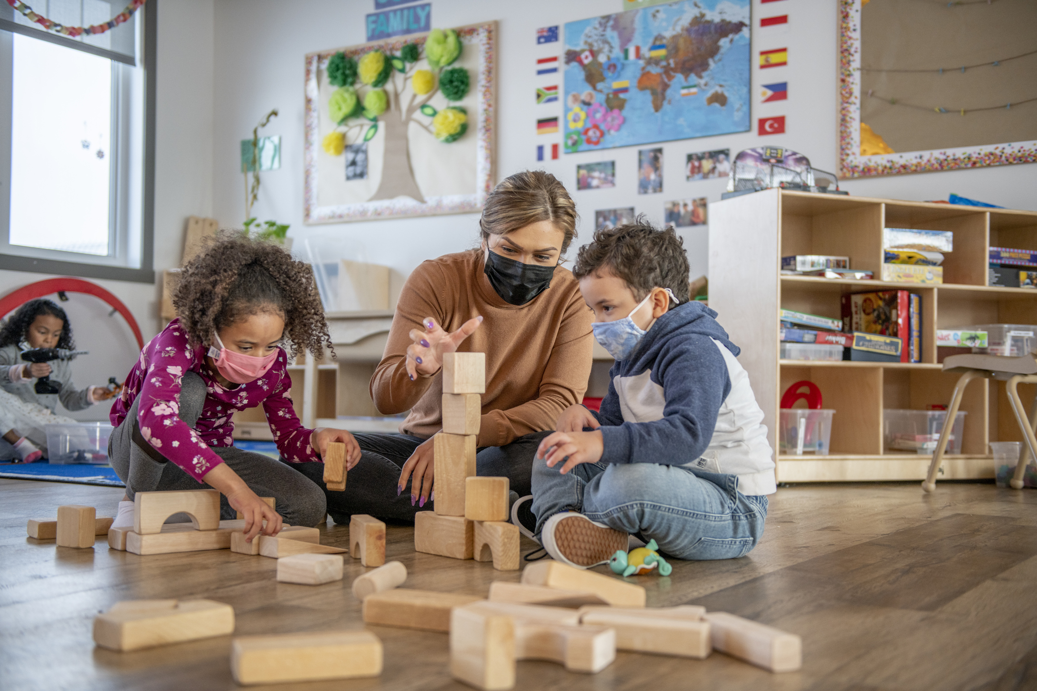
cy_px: 346
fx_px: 1267
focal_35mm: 44
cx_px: 518
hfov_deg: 44.5
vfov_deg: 30.5
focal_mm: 44
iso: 250
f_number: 2.8
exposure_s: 1/200
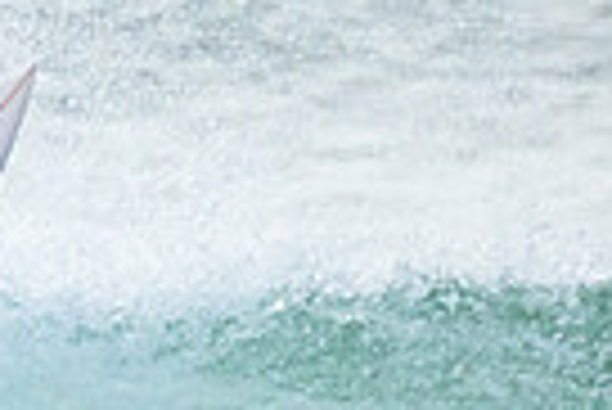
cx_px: -410
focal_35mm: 3403
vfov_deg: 0.4
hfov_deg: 0.6
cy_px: 462
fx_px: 57912
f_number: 11
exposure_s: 1/2000
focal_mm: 800
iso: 9000
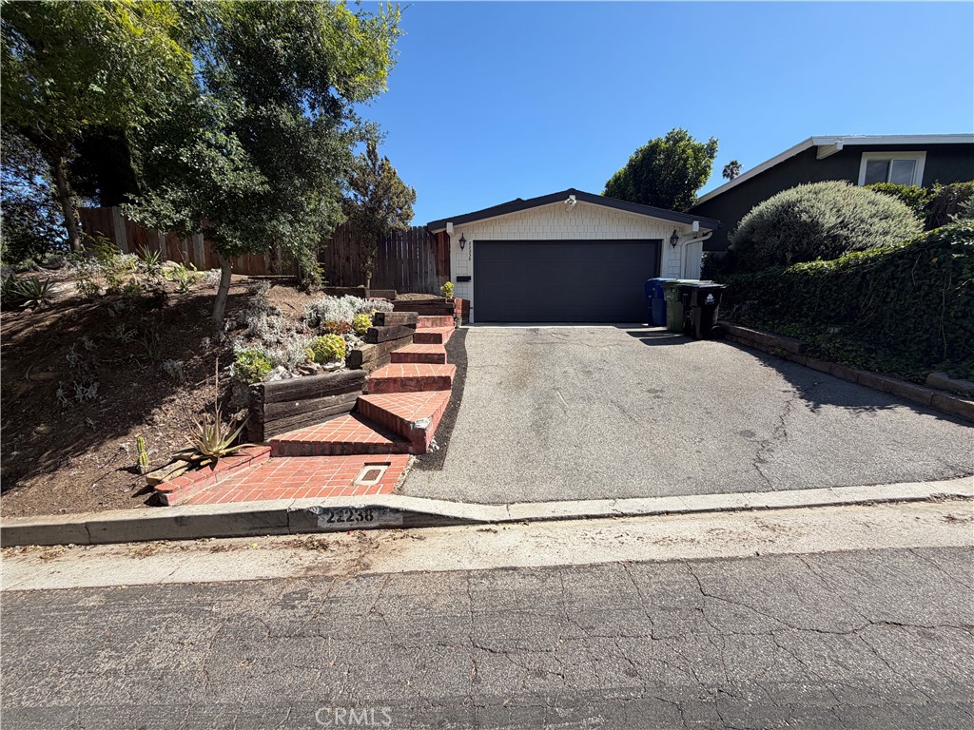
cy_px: 365
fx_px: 394
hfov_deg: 102.1
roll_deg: -1.0
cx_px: 487
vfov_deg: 85.7
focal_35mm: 14
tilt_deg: -7.5
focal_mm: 2.22
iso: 25
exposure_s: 1/770
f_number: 2.2
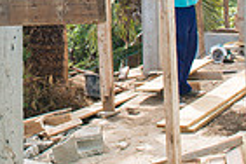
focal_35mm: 99
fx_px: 676
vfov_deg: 13.2
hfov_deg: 19.5
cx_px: -40
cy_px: -62
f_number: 6.3
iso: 64
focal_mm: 24
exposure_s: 1/125
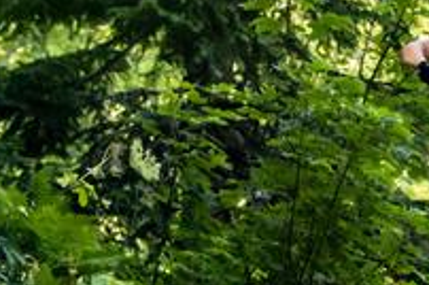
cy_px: 245
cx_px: 282
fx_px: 10625
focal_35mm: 893
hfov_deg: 2.3
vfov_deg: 1.5
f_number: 7.1
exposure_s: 1/1250
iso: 2000
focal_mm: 200
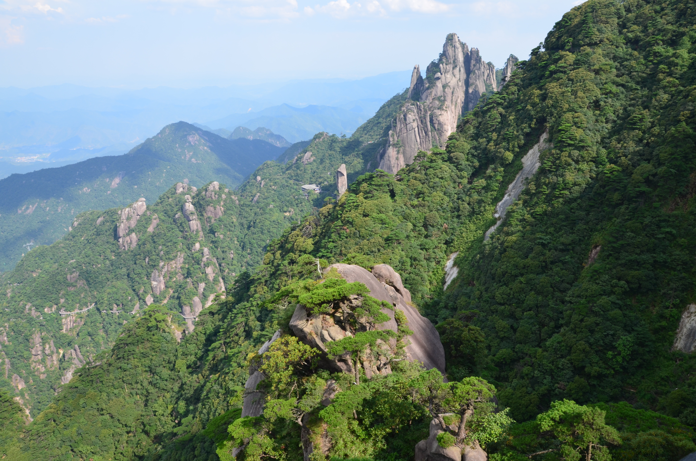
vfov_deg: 47.7
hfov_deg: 67.5
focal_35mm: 27
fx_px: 521
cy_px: 230
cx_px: 348
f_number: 11
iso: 200
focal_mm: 18
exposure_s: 1/125
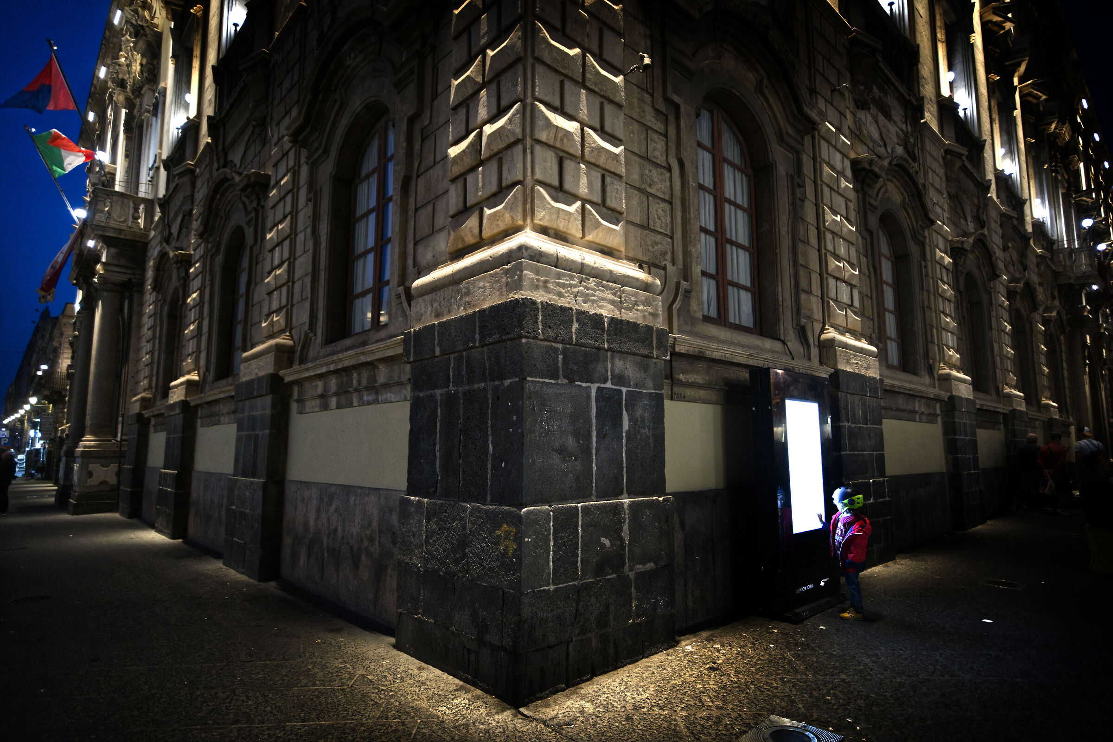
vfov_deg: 61.9
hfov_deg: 84.0
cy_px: 371
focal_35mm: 20
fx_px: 618
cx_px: 556
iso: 2500
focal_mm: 13
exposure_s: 1/125
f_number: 1.4
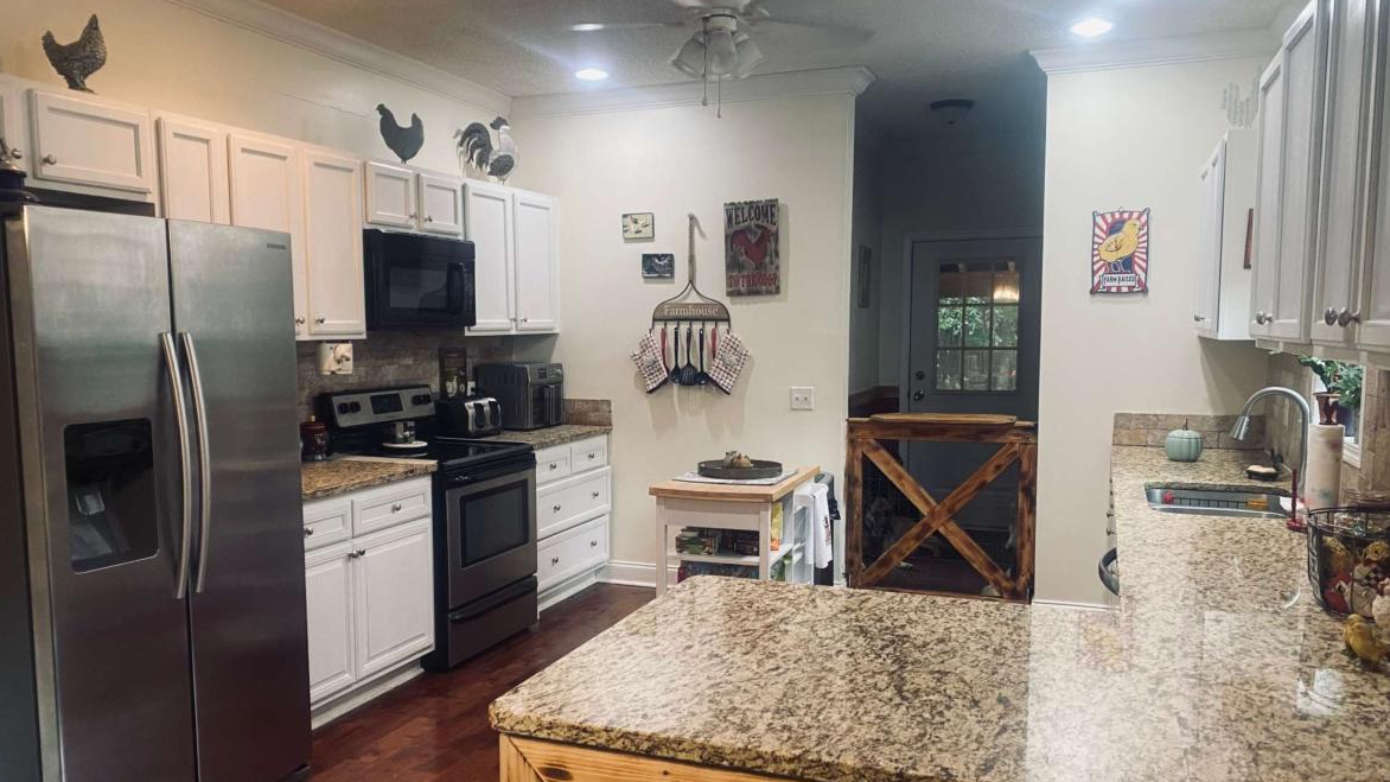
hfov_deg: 66.1
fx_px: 1069
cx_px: 684
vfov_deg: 40.1
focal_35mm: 29
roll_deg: +0.5
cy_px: 445
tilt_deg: -7.1
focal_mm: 4.25
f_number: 1.8
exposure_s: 1/60
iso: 160
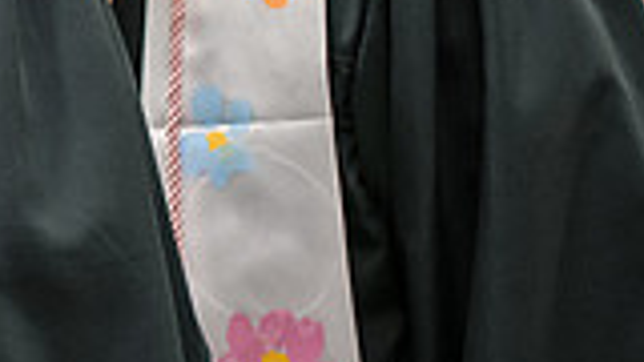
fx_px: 4542
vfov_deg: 4.5
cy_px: -215
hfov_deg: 7.9
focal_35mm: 266
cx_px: -398
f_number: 3.5
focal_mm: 70
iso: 3200
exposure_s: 1/200
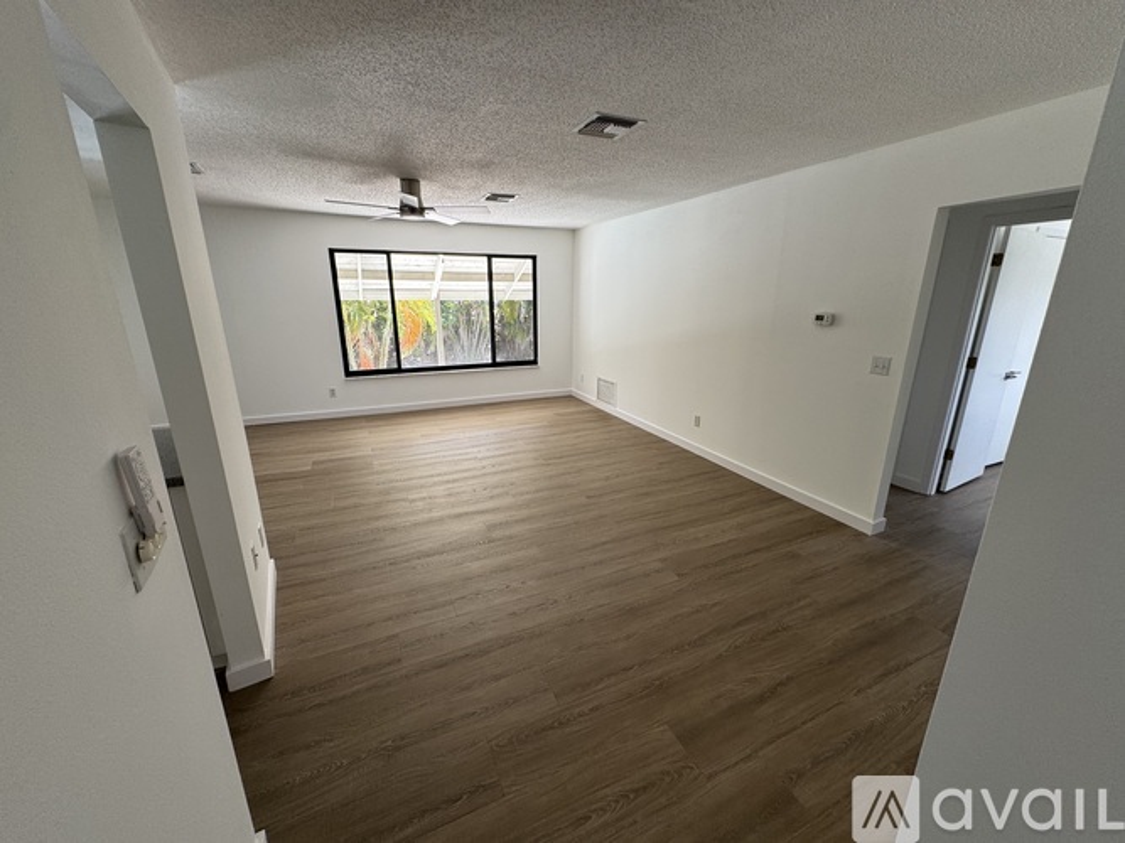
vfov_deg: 85.7
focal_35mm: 14
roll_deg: -0.4
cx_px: 562
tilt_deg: -16.3
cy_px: 422
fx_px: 455
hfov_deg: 102.1
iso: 80
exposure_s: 1/99
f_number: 2.2
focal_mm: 2.22
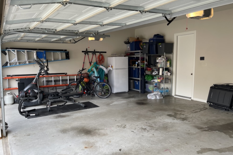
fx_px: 181
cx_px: 119
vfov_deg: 46.4
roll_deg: -0.5
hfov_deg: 65.5
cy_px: 77
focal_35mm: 28
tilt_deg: -7.5
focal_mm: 5.1
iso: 32
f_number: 1.6
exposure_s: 1/167
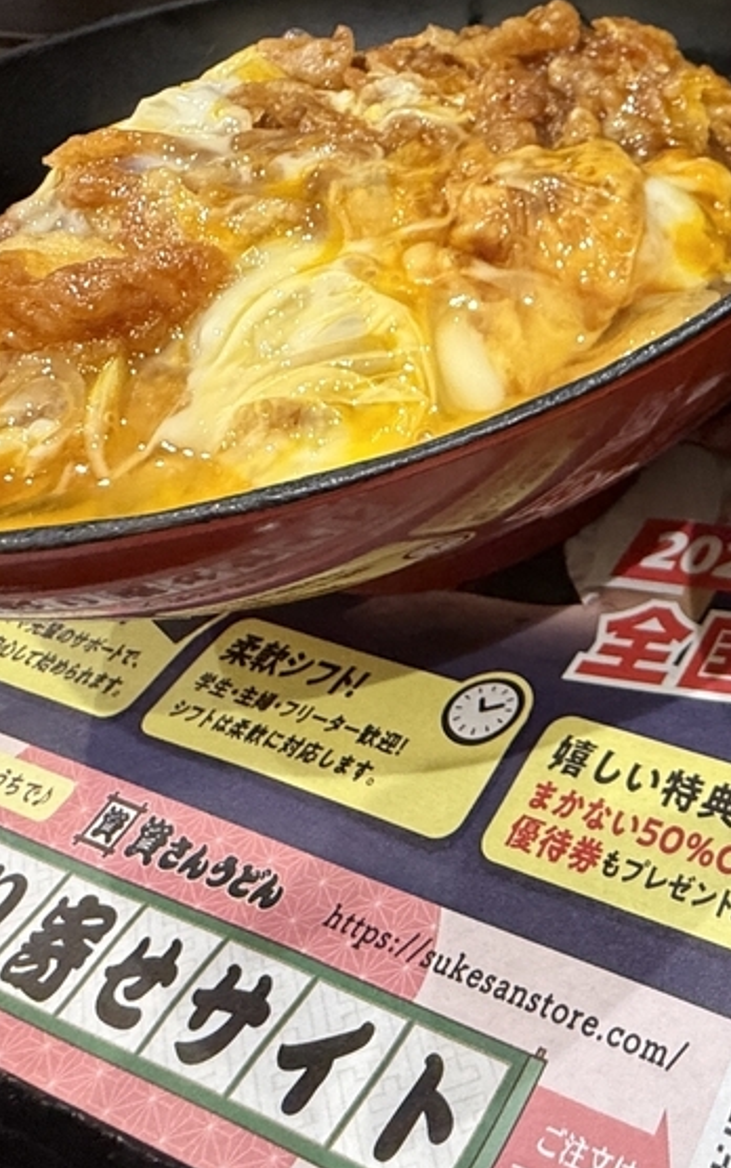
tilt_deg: -37.8
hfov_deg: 33.0
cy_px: 332
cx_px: 857
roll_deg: +3.8
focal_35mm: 32
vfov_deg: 57.4
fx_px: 1019
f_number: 2.2
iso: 400
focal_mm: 2.22
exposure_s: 1/60
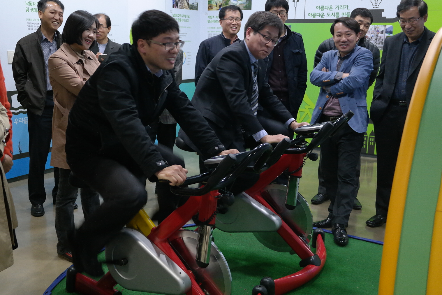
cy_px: 128
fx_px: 503
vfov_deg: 32.6
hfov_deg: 47.4
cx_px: 202
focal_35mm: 41
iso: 1600
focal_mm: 24
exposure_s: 1/50
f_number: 4
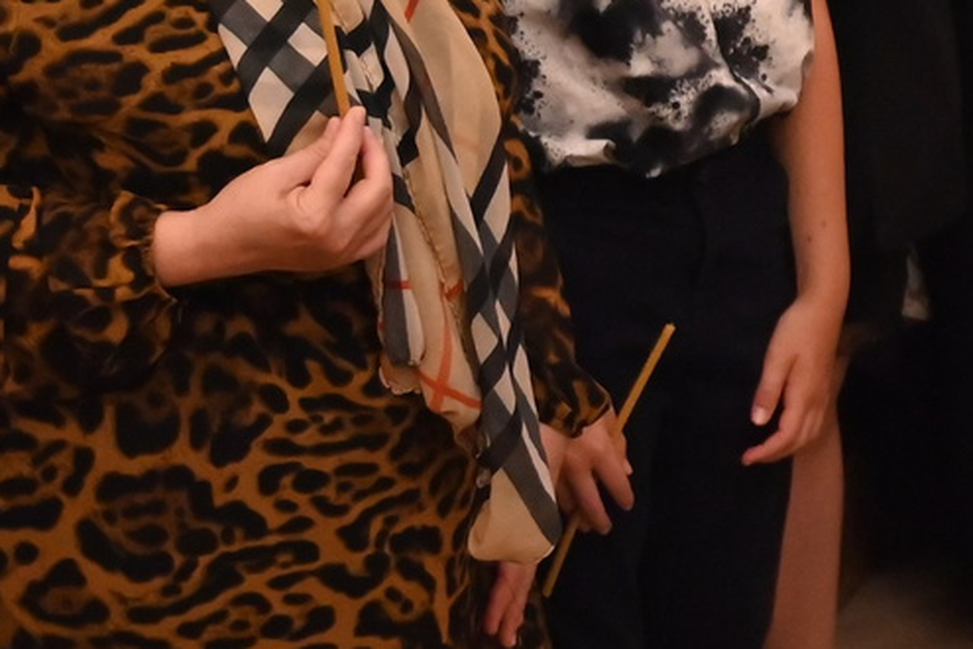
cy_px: -245
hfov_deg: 10.5
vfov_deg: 7.6
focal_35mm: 179
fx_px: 4826
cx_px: 1972
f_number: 4
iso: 3200
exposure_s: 1/80
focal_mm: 34.5
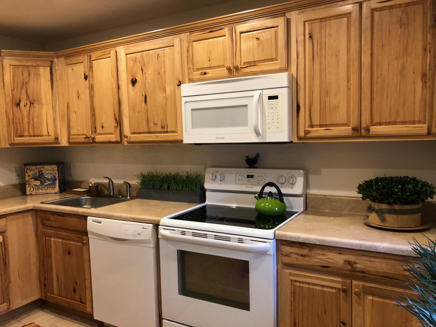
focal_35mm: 28
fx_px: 353
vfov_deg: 49.7
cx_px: 218
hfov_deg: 63.4
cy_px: 164
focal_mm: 4
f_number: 1.8
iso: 40
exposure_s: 1/20
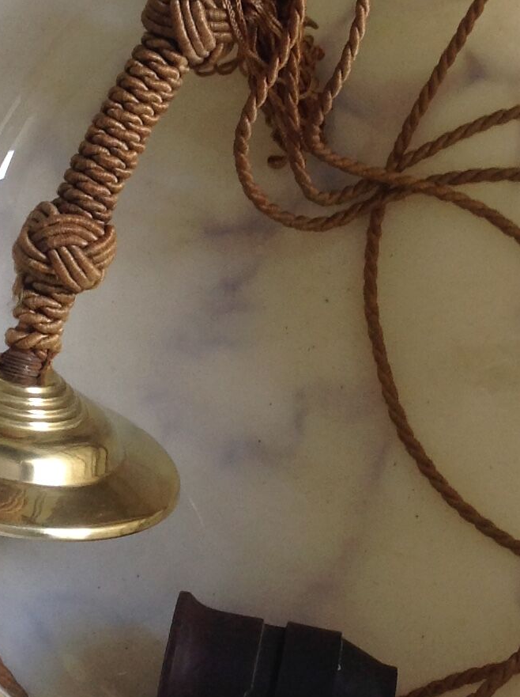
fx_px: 2069
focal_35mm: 103
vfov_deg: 19.1
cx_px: 351
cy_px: 252
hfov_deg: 14.3
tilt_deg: -73.6
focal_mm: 4.28
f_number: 2.4
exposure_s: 1/20
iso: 50
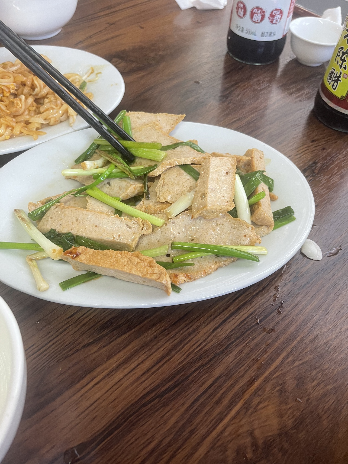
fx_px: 349
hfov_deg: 53.1
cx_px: 174
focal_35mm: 26
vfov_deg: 67.3
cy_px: 232
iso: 125
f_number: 1.6
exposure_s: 1/68
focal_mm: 5.1
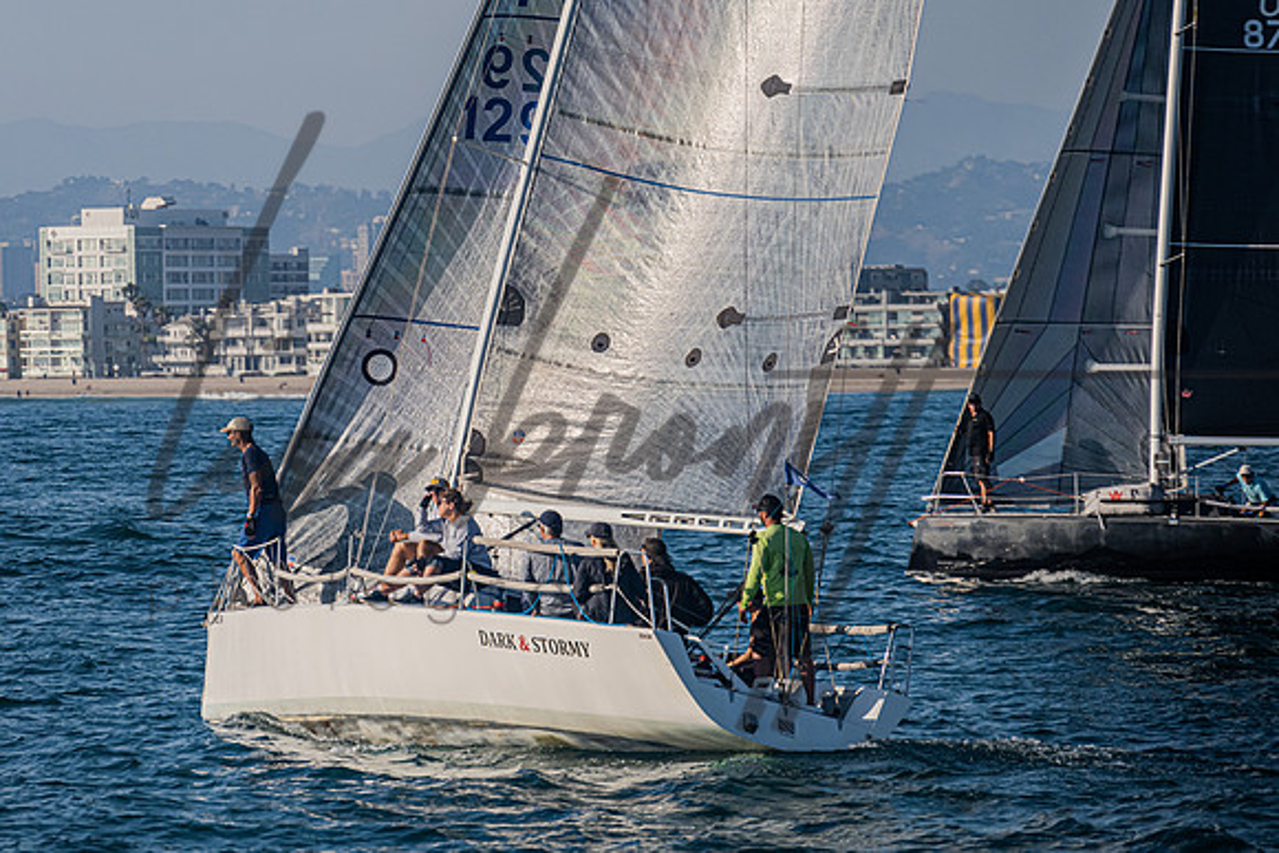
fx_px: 9612
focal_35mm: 271
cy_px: 286
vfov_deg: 5.1
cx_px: 417
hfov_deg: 7.6
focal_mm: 200
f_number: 6.3
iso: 400
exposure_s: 1/1250
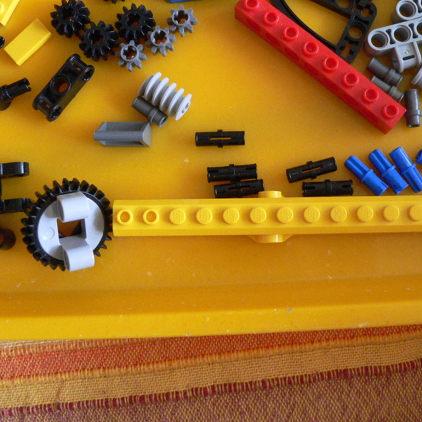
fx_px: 593
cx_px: 240
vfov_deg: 39.2
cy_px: 209
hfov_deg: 39.1
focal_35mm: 43
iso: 400
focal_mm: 6
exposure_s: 1/20
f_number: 2.8
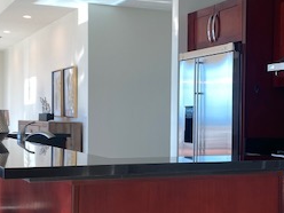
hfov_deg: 28.9
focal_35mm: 67
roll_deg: -0.8
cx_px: 178
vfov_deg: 21.9
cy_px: 127
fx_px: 550
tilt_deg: -1.1
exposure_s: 1/120
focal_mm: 4.25
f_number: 1.8
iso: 32
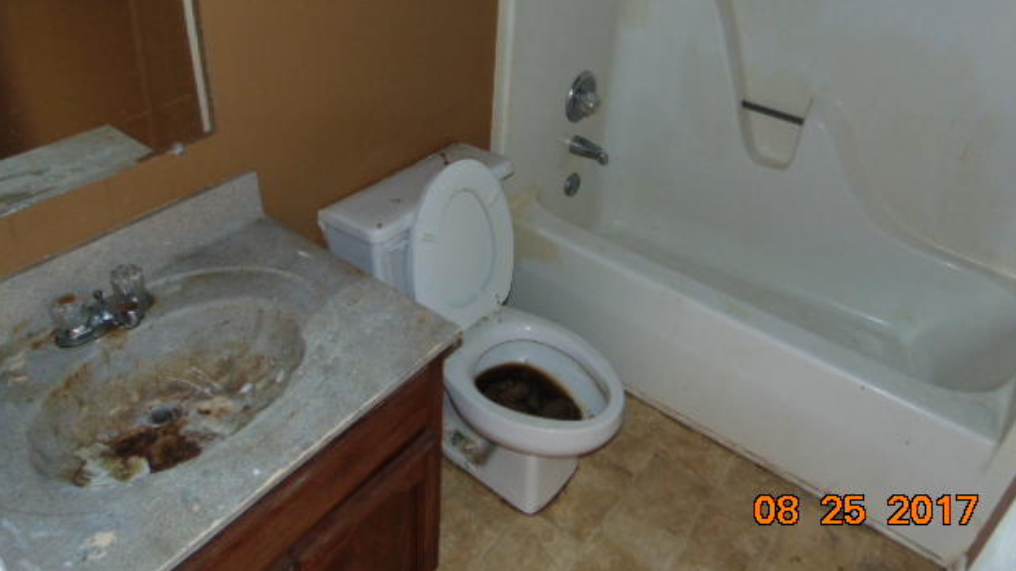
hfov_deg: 67.9
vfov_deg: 41.0
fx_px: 754
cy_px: 199
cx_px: 517
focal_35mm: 28
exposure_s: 1/30
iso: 200
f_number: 3
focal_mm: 4.5
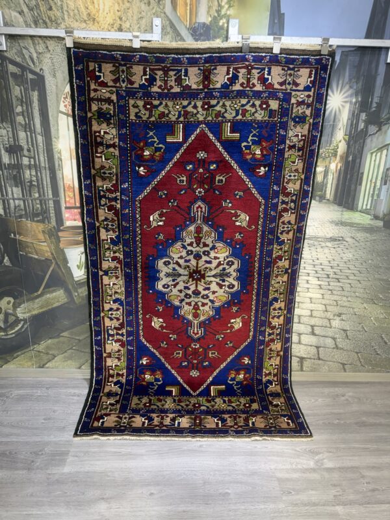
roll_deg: -1.6
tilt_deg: -20.2
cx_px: 195
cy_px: 260
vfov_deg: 71.6
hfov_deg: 56.8
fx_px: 361
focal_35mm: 24
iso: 125
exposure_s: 1/100
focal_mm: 6.76
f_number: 1.78
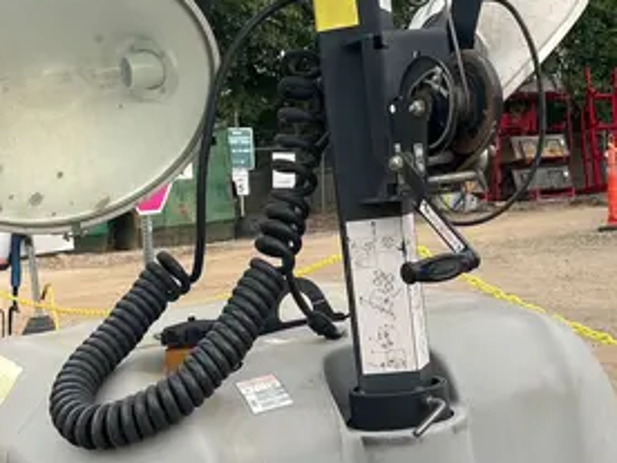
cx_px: 302
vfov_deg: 21.2
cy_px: 323
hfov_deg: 28.2
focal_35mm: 69
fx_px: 1230
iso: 50
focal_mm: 5.1
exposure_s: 1/737
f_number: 1.6
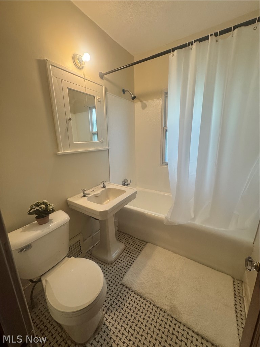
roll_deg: +1.9
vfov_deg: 102.1
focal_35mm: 14
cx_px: 130
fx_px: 140
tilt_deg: -14.1
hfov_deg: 85.7
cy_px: 174
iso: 250
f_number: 2.2
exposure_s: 1/120
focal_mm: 2.22
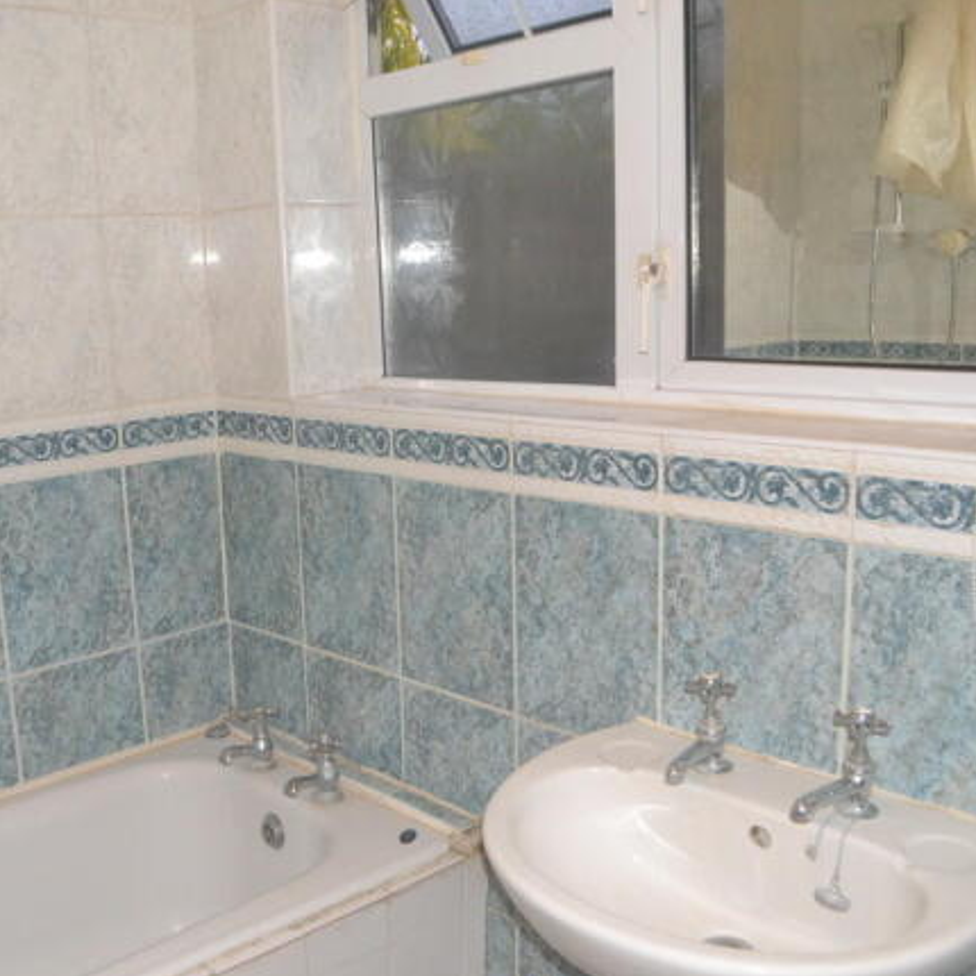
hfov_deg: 46.6
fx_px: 1116
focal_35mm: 35
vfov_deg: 47.2
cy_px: 489
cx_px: 342
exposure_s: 1/60
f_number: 5.6
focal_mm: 18
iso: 1600
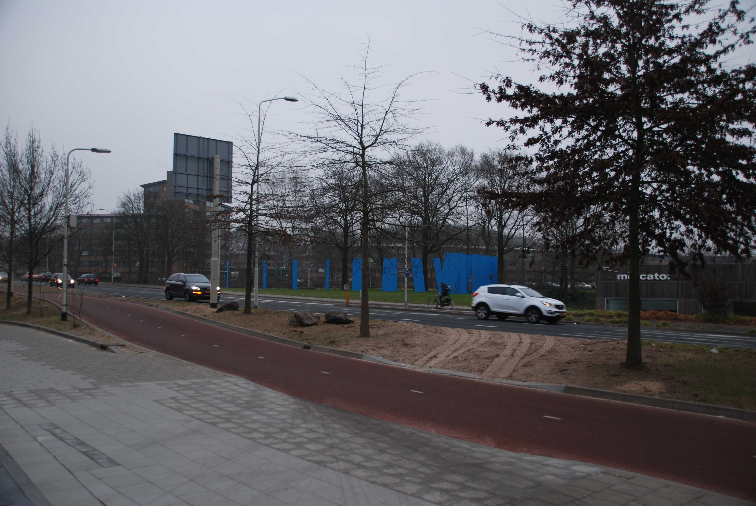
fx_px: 694
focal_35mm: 33
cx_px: 378
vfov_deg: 40.1
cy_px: 253
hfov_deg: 57.2
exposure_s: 1/60
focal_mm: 22
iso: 200
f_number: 3.8
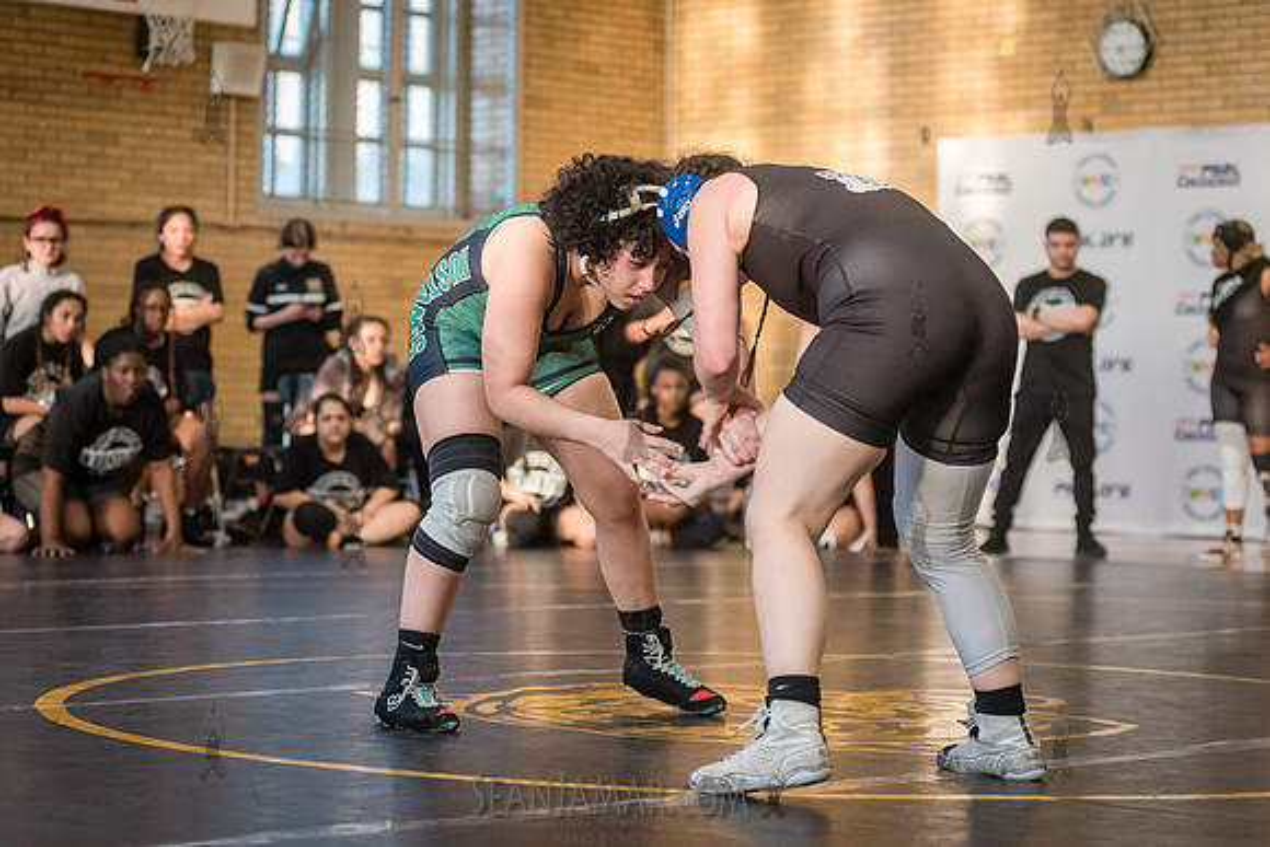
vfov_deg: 15.4
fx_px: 3138
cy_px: 420
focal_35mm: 89
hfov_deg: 22.9
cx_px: 595
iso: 5000
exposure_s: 1/400
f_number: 3.5
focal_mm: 80
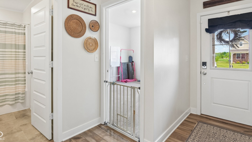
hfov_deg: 92.6
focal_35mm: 18
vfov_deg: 60.2
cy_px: 53
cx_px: 121
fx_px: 120
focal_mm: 16
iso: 320
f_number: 8
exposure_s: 1/15
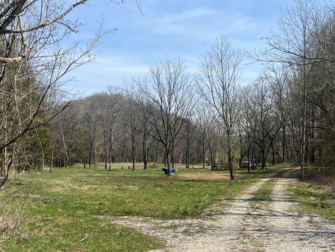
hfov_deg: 36.2
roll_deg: -0.6
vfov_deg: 27.3
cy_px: 172
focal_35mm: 53
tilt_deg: -1.2
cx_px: 171
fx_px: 513
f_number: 1.5
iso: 50
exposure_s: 1/4115
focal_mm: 5.7
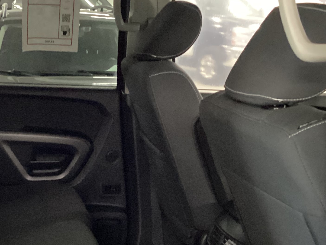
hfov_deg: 26.7
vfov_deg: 20.3
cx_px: 82
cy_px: 171
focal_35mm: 72
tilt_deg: -14.4
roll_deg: -1.4
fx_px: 678
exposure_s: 1/17
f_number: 2.4
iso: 640
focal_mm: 3.3
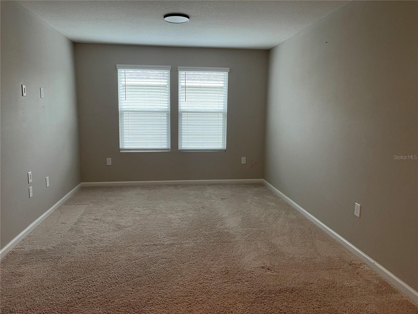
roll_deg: -1.2
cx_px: 209
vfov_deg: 54.9
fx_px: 302
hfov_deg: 69.4
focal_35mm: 25
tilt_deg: -9.7
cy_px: 157
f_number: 1.6
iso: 125
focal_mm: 5.1
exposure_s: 1/60
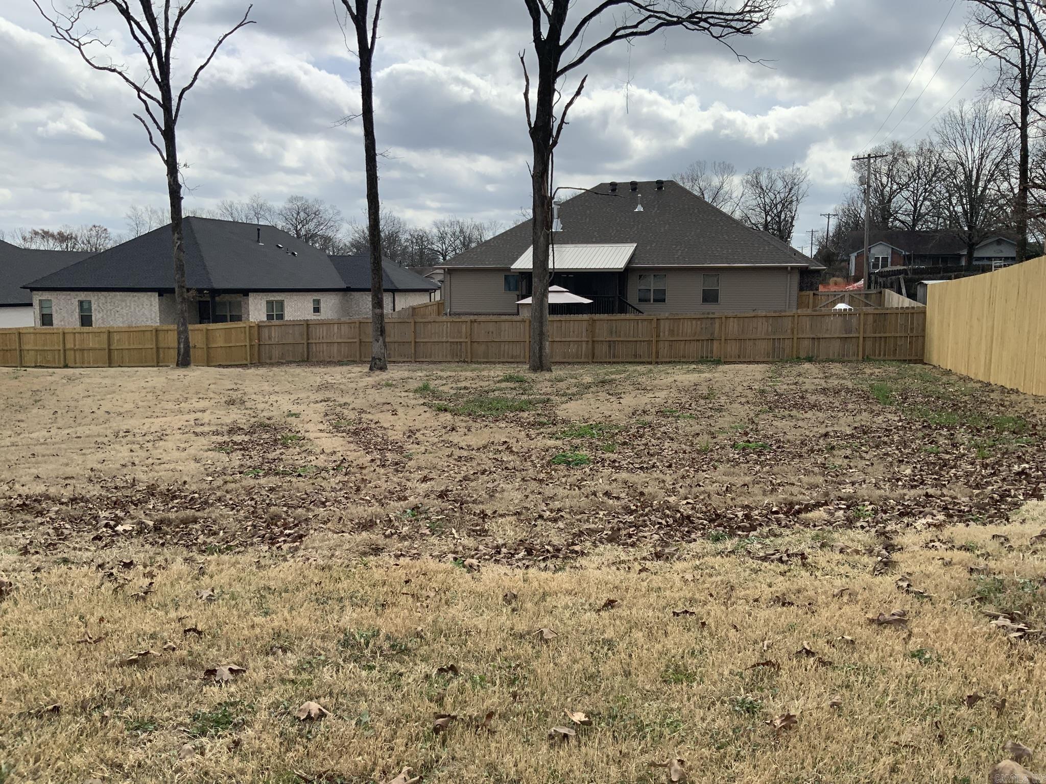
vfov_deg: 48.2
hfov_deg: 61.7
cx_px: 523
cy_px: 392
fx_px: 876
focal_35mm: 29
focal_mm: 3
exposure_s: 1/2801
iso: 20
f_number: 1.8
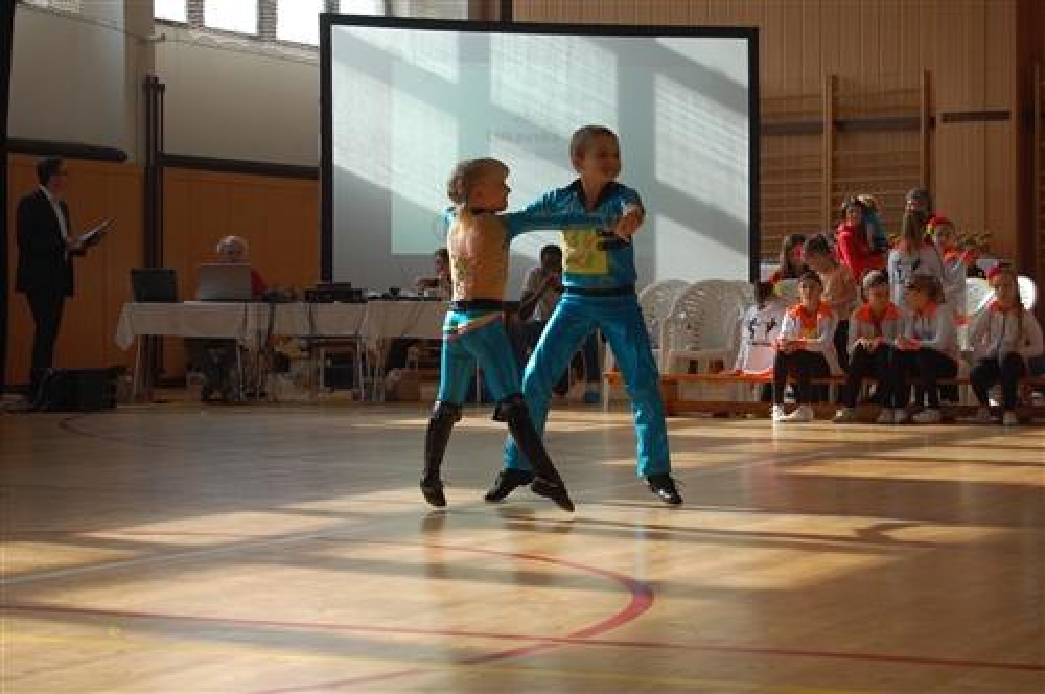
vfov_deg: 16.5
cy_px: 347
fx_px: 2392
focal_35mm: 82
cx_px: 522
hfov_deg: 24.6
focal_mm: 55
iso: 200
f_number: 6.3
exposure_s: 1/160
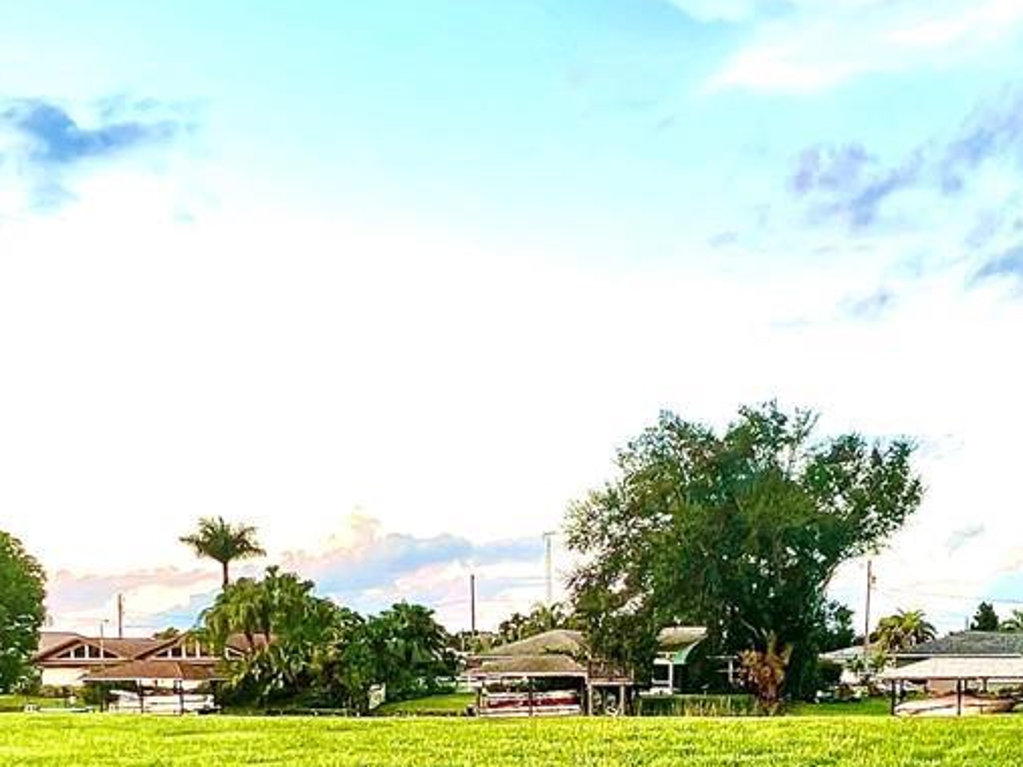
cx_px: 577
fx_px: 1211
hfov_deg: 45.7
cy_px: 854
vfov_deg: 31.1
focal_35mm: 41
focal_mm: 1.57
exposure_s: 1/99
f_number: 1.8
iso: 32
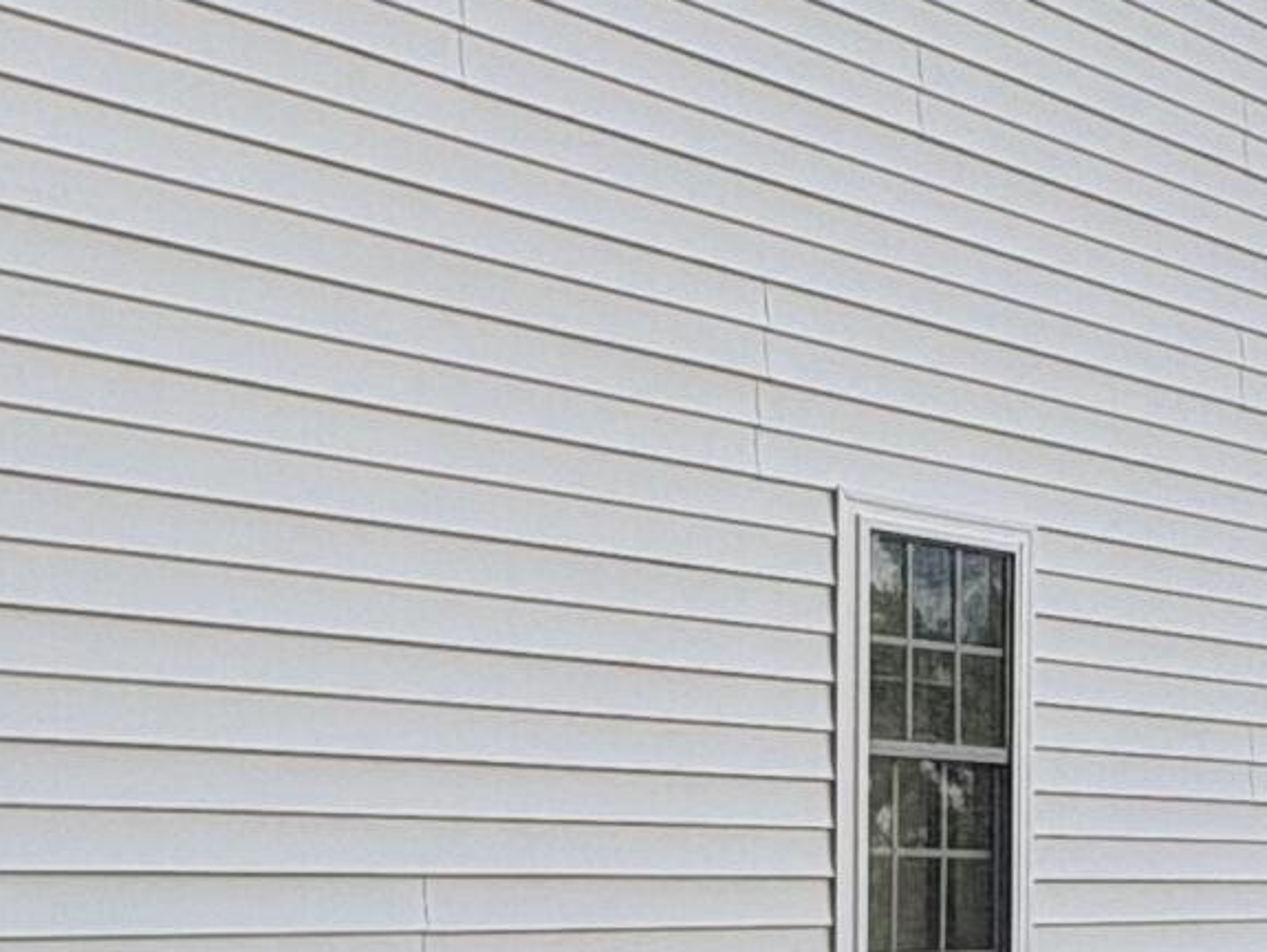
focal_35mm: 73
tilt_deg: +1.7
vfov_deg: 19.9
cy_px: 826
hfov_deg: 26.3
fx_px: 2674
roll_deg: -0.1
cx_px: 959
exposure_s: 1/779
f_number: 2.2
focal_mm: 2.22
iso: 40
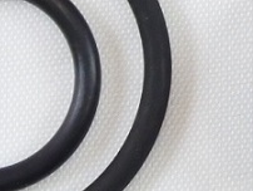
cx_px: 520
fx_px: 2971
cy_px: -263
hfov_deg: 4.8
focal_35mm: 406
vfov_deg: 3.6
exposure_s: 1/125
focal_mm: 20.1
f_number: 4.8
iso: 720
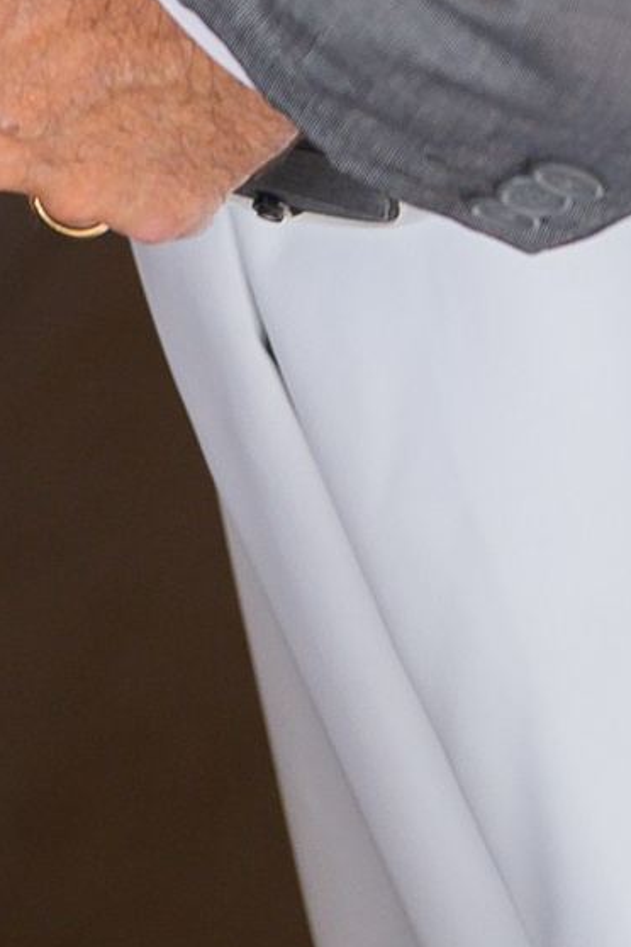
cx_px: 24
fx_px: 9044
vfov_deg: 5.6
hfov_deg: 4.0
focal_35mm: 344
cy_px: -1916
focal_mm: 50
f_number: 2.8
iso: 500
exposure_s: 1/160
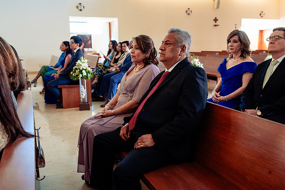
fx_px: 282
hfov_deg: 53.6
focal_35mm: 36
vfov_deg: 37.3
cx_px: 142
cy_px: 95
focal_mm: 35
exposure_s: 1/160
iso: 2500
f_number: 4.5
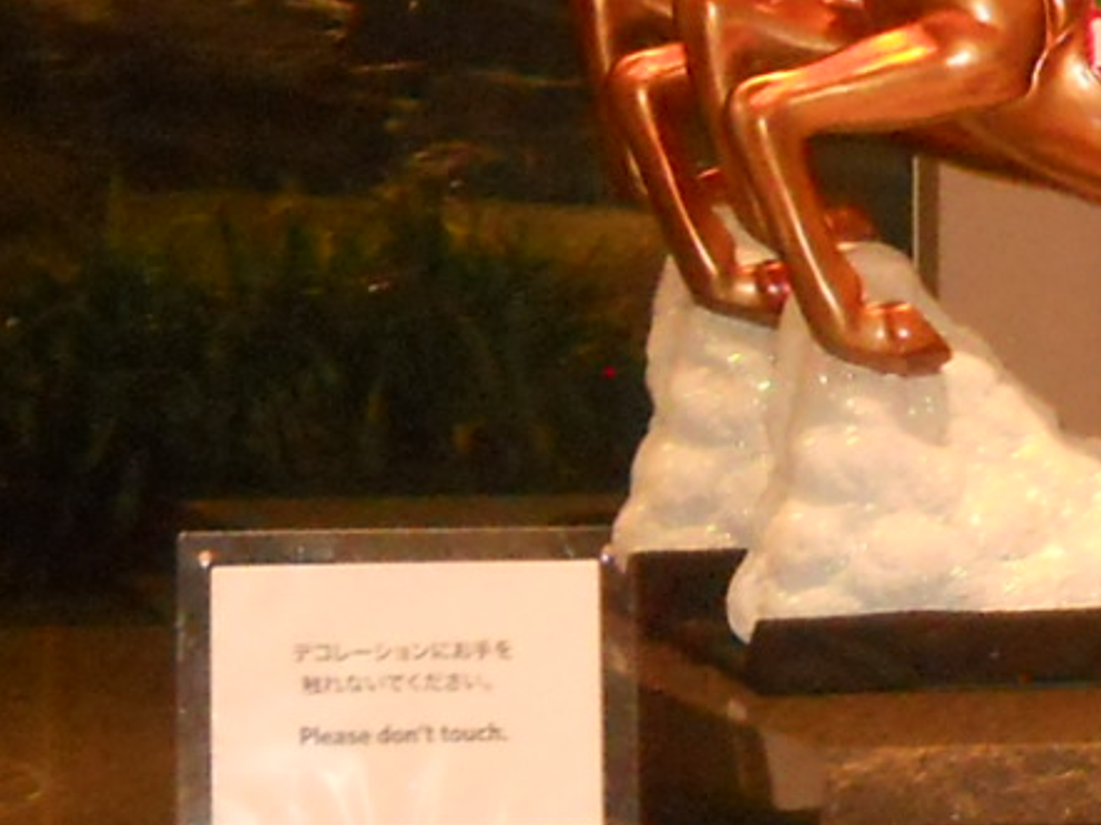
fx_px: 6040
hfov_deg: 10.3
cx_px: 1206
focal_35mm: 190
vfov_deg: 7.8
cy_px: 294
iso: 400
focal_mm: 6.72
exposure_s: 1/30
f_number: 3.1
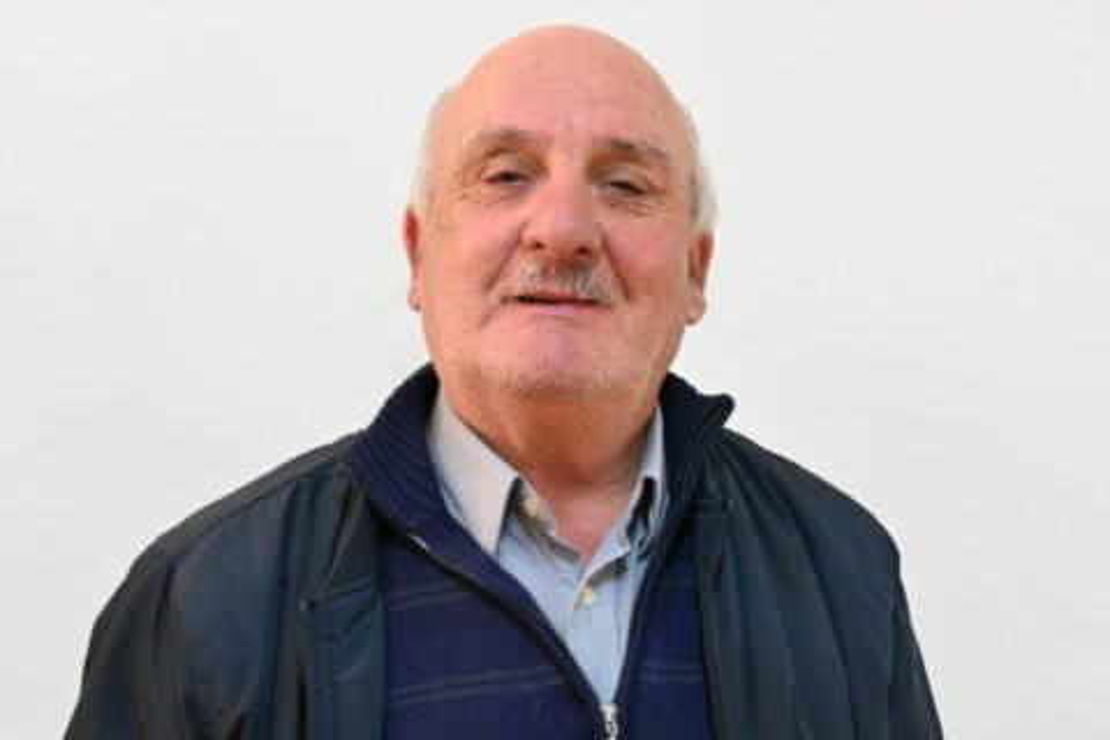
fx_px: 1572
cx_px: 555
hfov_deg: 38.9
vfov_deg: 26.5
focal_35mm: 51
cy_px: 370
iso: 10000
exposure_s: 1/50
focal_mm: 34
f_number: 6.3
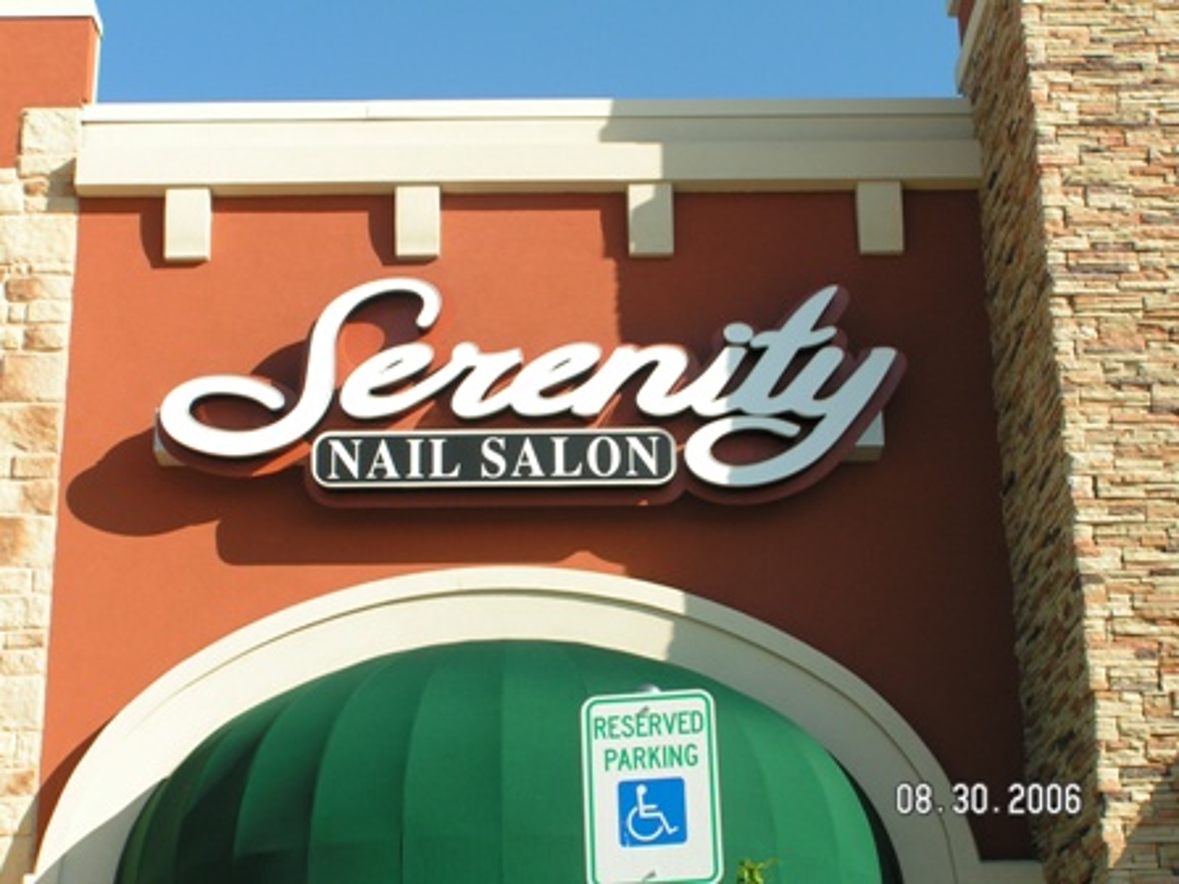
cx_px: 590
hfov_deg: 28.2
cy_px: 442
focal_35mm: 69
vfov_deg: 21.3
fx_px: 2350
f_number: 6.3
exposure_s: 1/200
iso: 50
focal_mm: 11.5
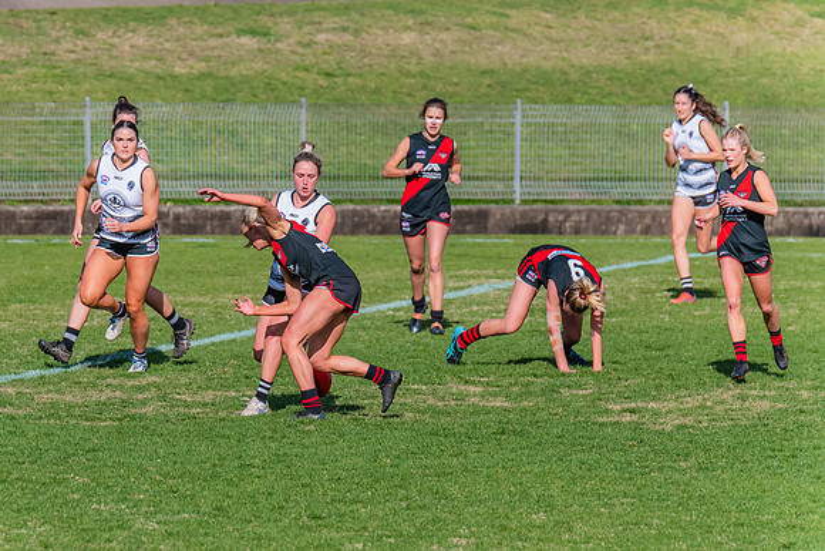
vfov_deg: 2.6
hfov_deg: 3.9
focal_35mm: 535
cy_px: 314
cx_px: 308
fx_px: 12267
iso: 800
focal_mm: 420
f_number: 8
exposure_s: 1/2000
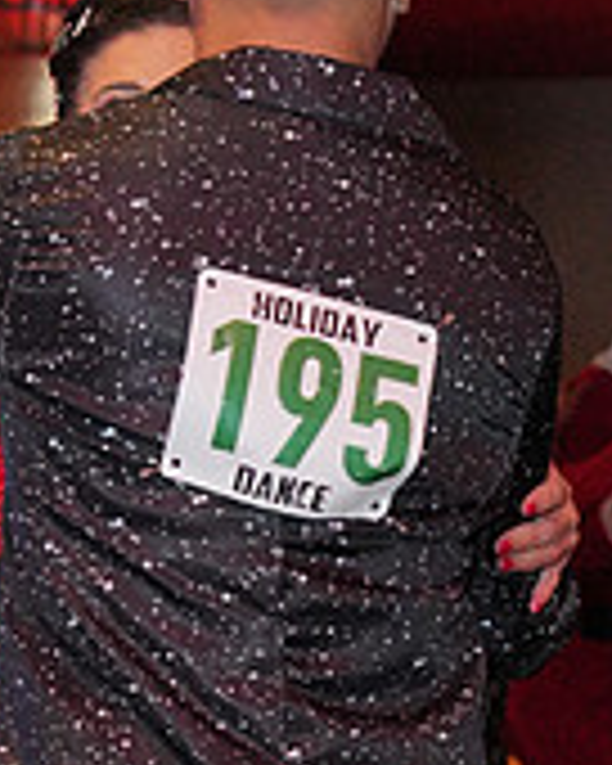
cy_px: 1053
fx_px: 4211
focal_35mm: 186
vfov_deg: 10.1
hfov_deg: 8.3
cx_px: 191
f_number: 4
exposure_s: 1/200
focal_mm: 58
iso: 4000
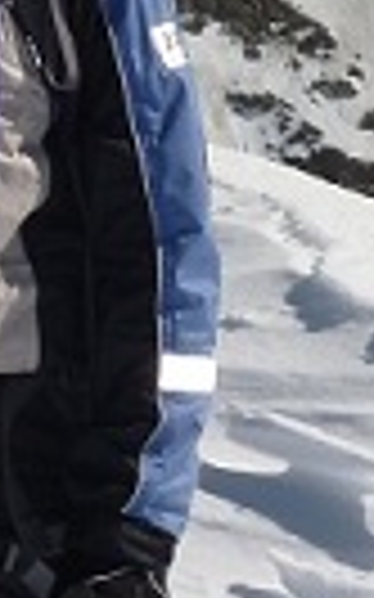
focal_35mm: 229
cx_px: -338
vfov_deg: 8.9
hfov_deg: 5.6
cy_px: -288
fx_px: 3739
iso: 100
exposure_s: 1/1000
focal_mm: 7.9
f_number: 5.6
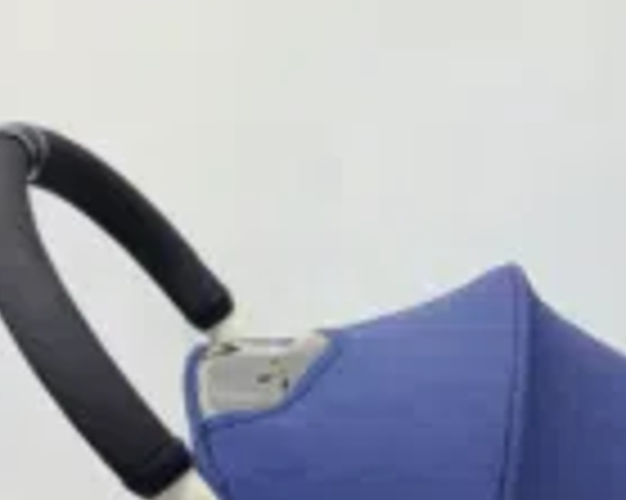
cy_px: 734
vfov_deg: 18.7
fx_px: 1352
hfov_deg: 25.4
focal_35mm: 73
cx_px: 549
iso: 200
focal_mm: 5.4
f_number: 1.8
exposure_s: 1/50
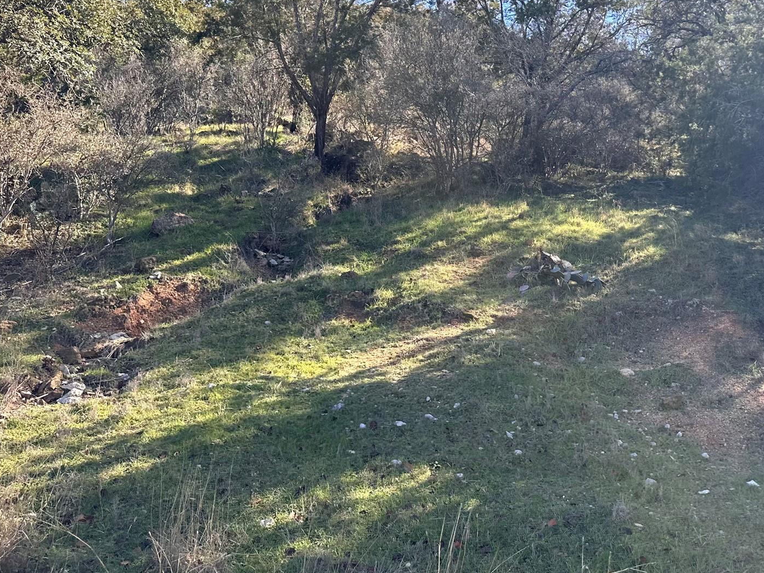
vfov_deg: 40.2
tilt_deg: +2.0
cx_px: 515
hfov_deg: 51.6
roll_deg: -1.7
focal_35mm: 35
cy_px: 194
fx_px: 772
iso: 80
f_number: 1.78
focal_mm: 6.86
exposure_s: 1/1062
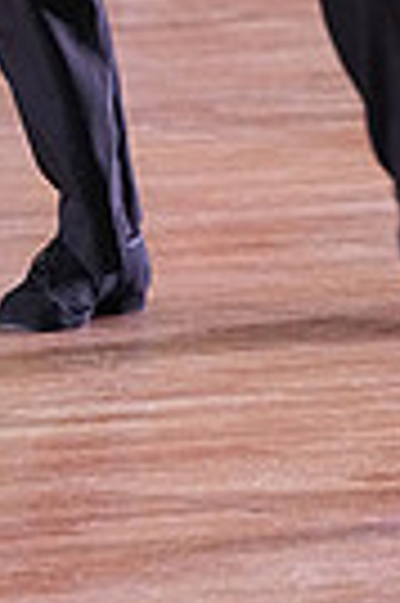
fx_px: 14503
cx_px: 712
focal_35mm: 868
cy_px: -400
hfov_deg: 1.6
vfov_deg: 2.4
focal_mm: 200
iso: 5000
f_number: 5
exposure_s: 1/320
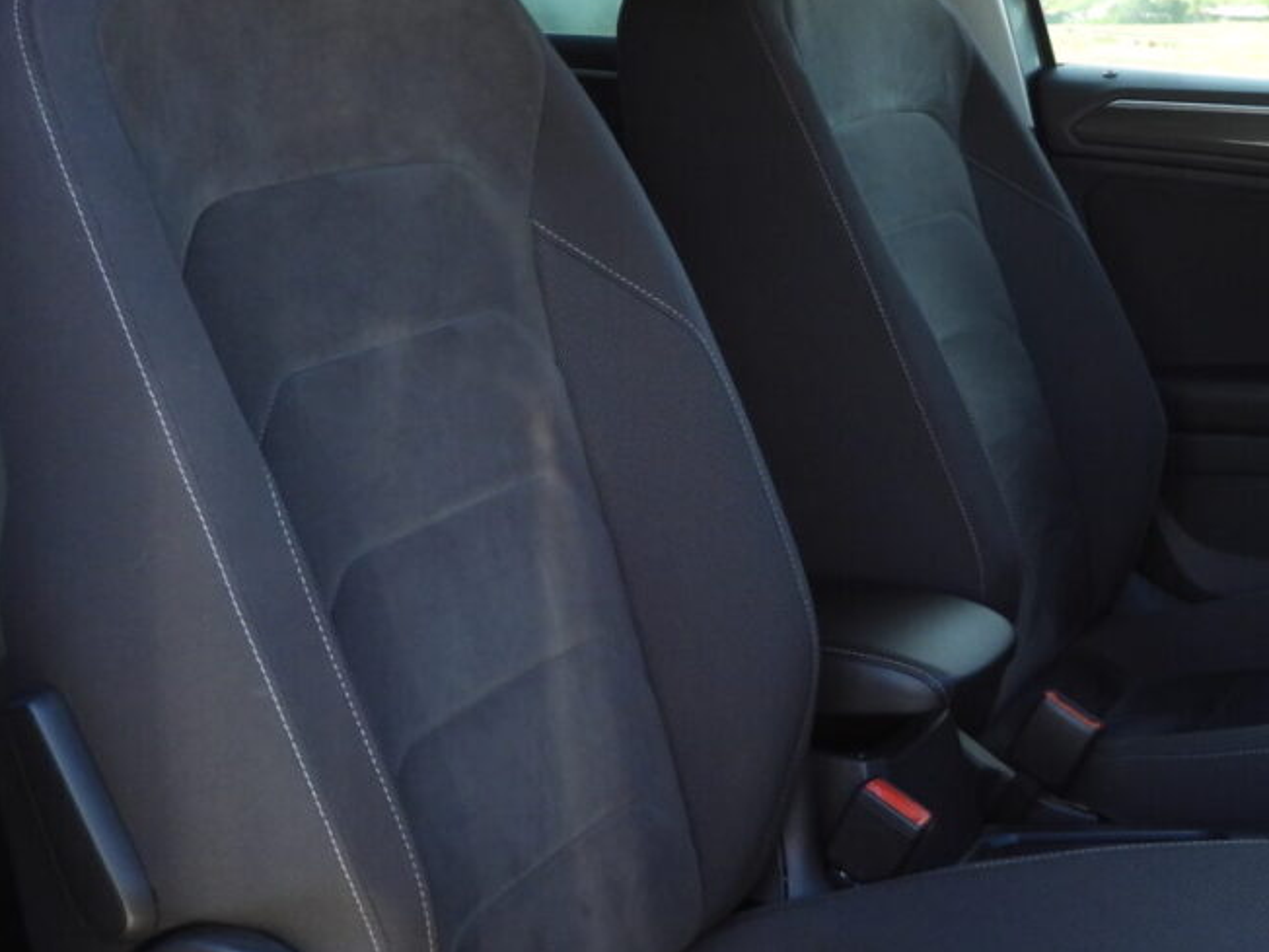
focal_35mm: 59
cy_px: 477
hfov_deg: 32.5
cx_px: 837
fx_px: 2163
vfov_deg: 24.8
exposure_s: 1/100
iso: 100
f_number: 2.8
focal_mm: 4.3
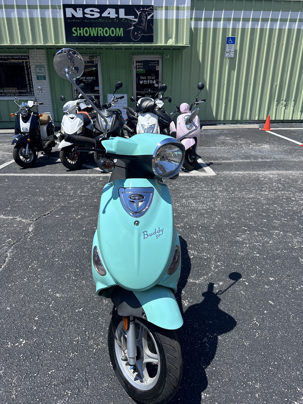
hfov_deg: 56.8
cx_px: 152
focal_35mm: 24
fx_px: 280
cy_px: 202
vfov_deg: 71.6
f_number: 1.78
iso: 80
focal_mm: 6.86
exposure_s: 1/5000
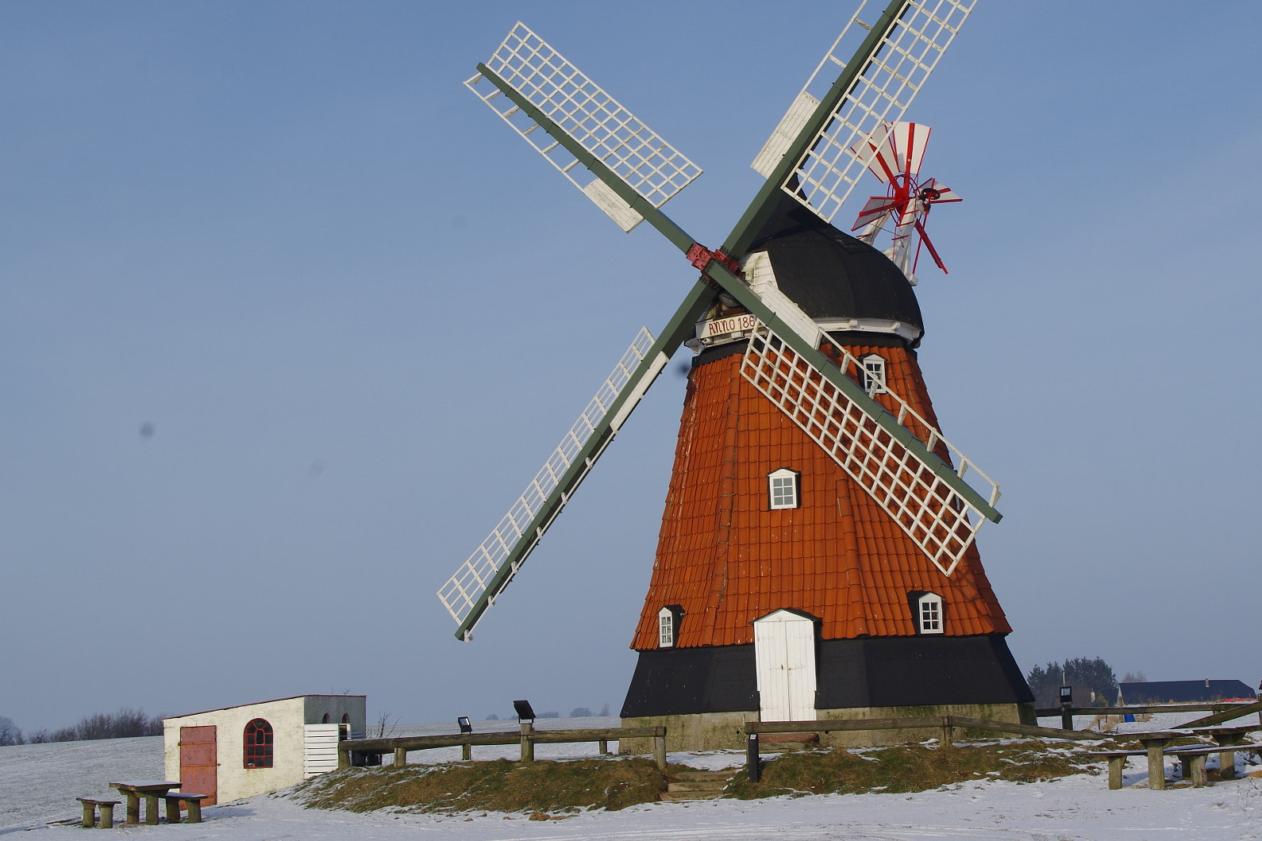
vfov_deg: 21.6
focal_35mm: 63
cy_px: 357
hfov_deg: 31.8
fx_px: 2208
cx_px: 763
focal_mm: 32.5
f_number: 11
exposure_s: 1/200
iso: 100
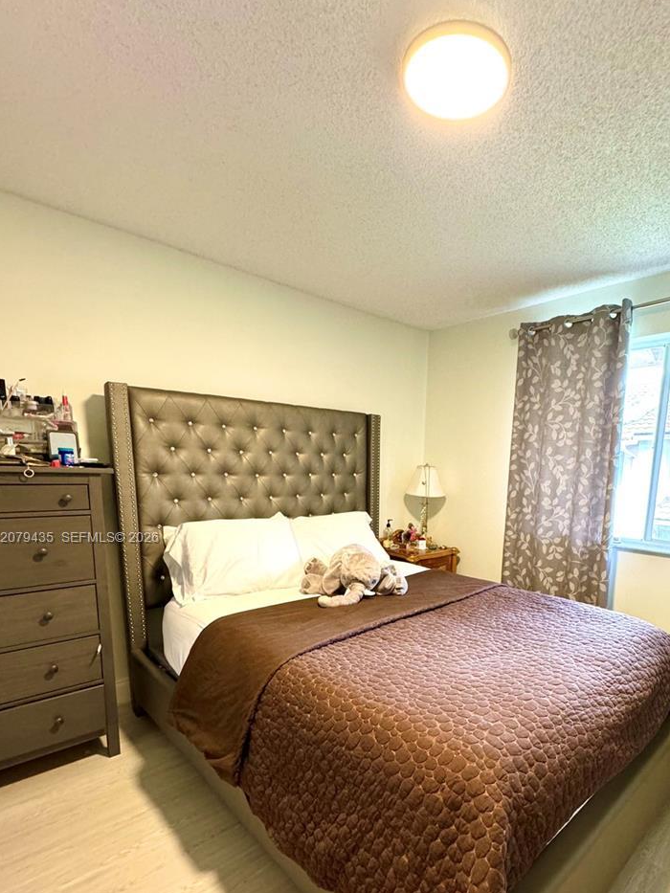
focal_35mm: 18
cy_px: 539
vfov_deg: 86.6
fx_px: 464
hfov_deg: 70.6
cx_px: 413
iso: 250
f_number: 2.2
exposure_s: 1/60
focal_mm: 2.22
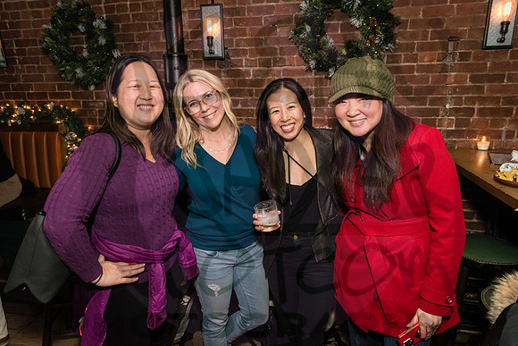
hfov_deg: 73.7
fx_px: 345
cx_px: 259
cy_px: 173
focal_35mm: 24
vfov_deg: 53.2
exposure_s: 1/200
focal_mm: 24
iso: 4000
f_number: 3.5
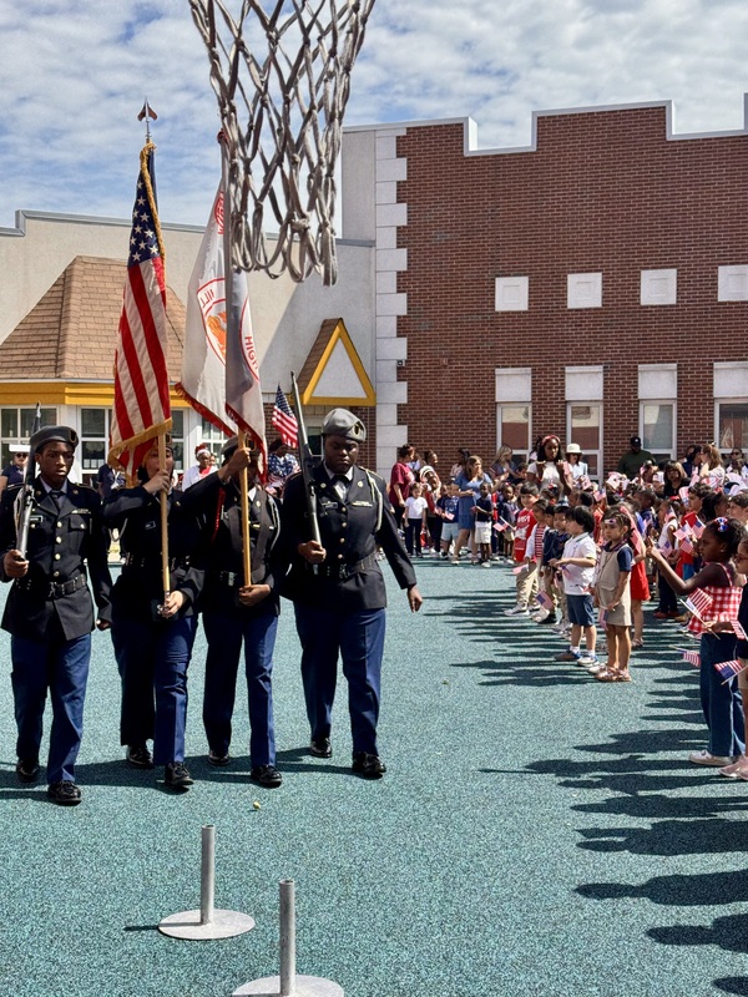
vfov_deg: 39.7
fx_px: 1383
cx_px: 374
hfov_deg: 30.3
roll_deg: -0.1
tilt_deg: -0.7
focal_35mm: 48
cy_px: 498
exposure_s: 1/3096
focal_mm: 6.76
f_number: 1.78
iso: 64
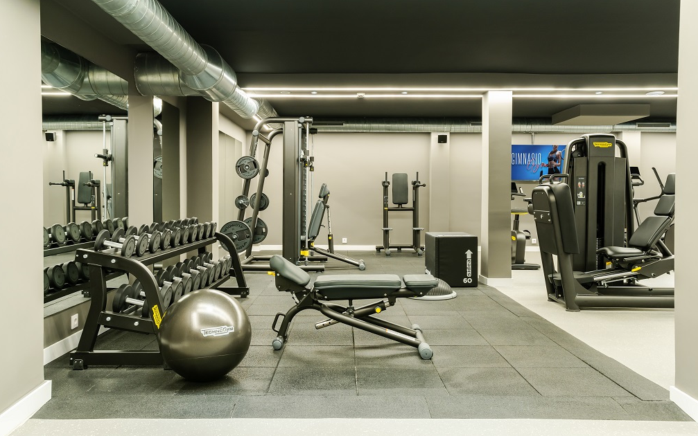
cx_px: 351
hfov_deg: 64.6
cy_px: 205
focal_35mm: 29
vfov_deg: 43.2
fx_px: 552
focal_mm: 28
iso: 640
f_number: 8
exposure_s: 1/1.67
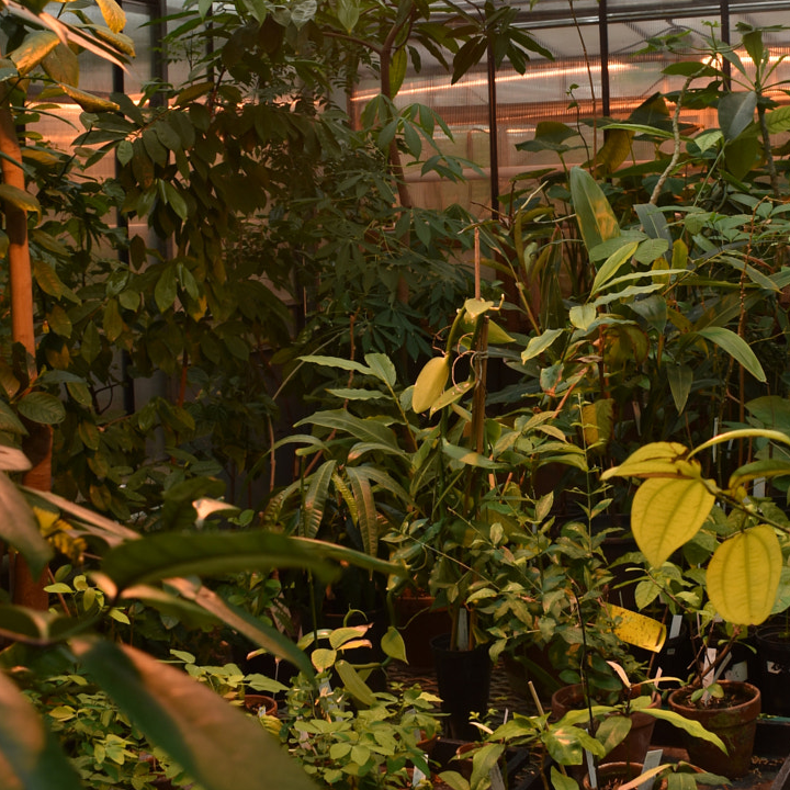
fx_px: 1317
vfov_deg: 32.8
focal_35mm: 51
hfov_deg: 33.3
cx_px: 478
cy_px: 203
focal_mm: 18
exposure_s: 1/125
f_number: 5.6
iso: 100
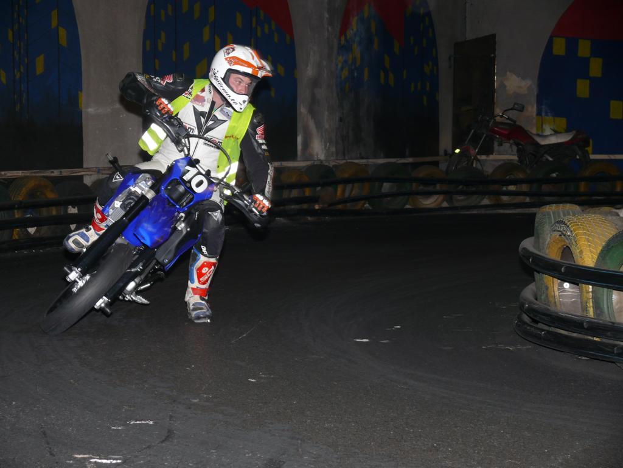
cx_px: 312
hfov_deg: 20.9
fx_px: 1692
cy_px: 234
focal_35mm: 94
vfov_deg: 15.7
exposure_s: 1/30
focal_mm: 19.8
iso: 100
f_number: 3.2
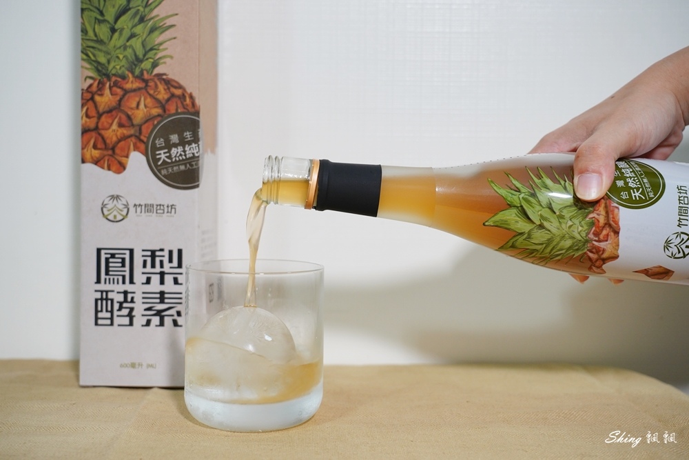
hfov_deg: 46.4
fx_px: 804
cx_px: 344
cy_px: 230
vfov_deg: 31.9
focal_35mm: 42
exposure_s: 1/50
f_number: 5
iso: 800
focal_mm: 42
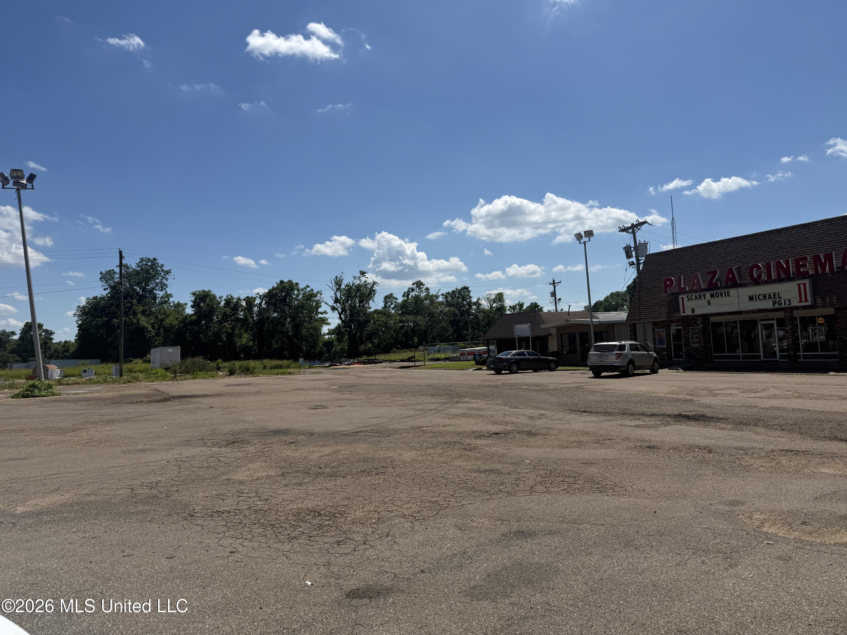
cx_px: 424
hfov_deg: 71.6
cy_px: 318
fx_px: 587
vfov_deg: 56.8
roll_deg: +2.4
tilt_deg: +0.5
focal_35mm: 24
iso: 80
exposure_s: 1/10309
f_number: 1.78
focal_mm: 6.76
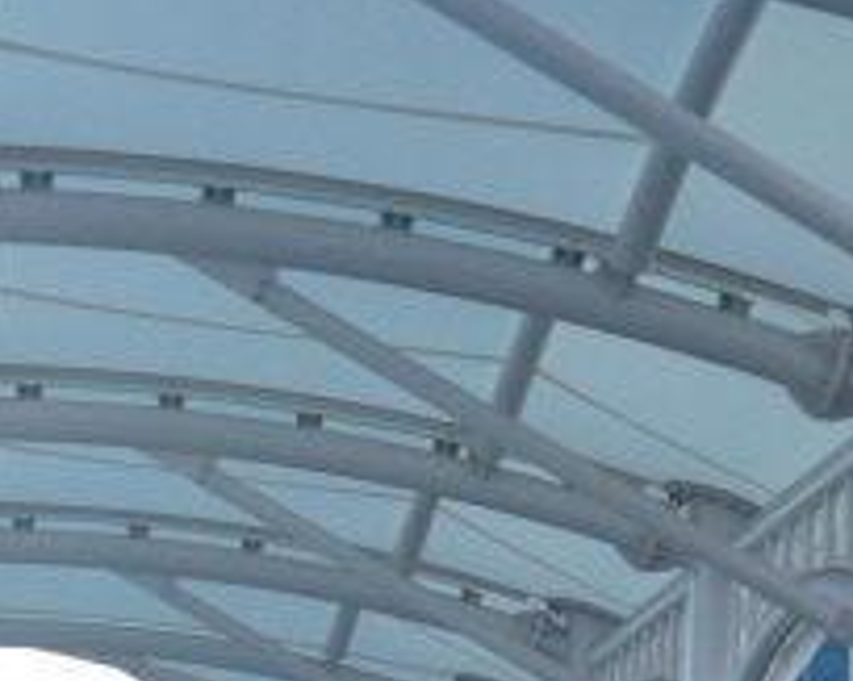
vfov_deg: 10.0
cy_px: 533
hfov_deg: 12.3
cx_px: 861
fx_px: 3898
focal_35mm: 154
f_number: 4.5
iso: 1600
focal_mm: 35
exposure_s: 1/80
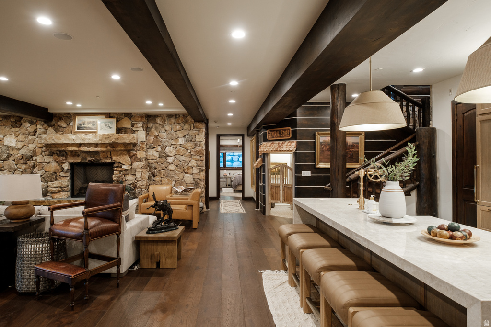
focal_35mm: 21
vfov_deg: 59.5
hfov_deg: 81.2
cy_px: 164
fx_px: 286
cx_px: 246
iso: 400
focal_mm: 13.8
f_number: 5.6
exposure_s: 1/10
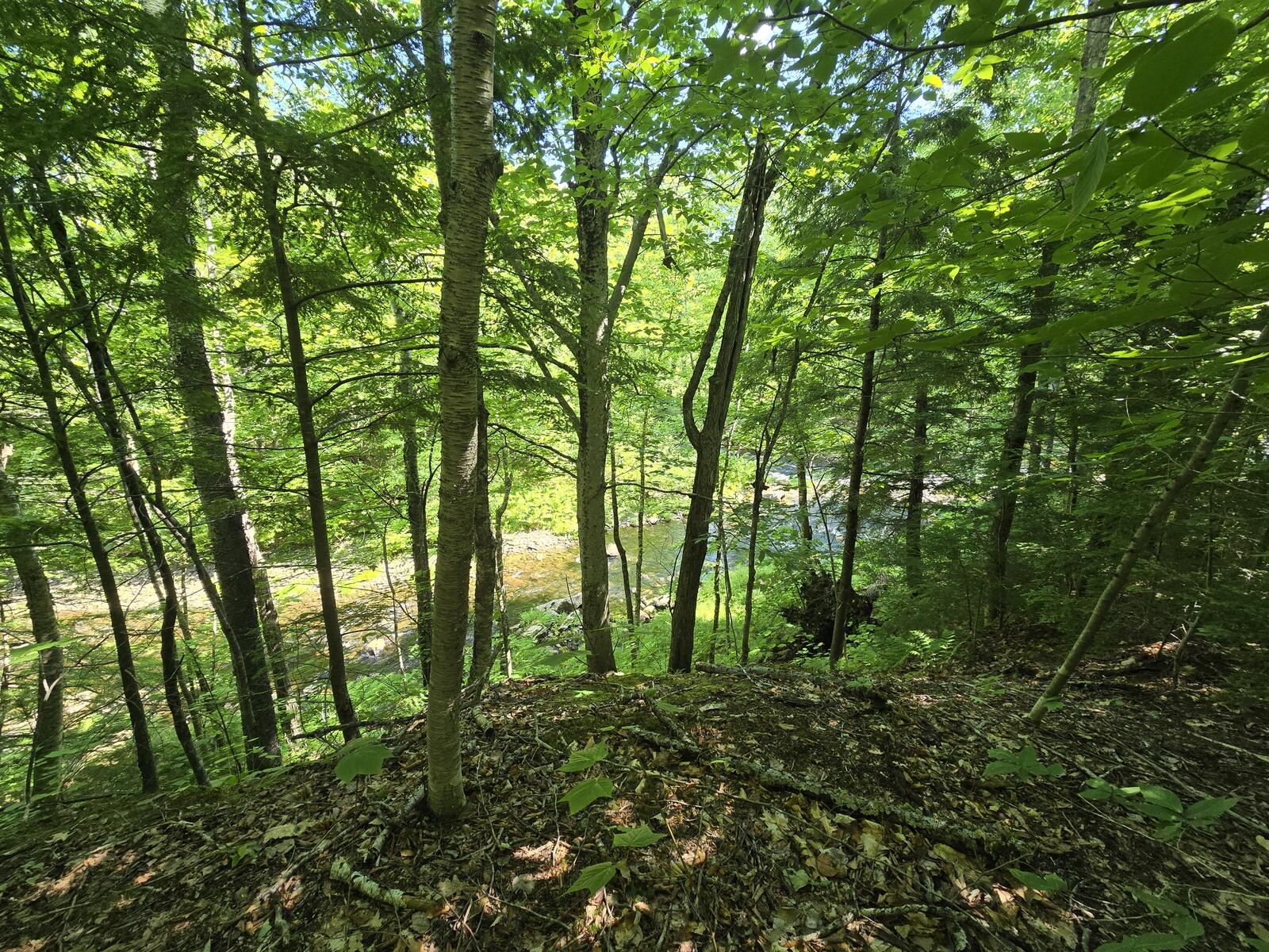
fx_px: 477
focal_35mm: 13
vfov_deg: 89.9
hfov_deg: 106.2
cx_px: 634
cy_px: 476
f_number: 2.2
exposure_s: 1/120
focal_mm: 2.2
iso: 64
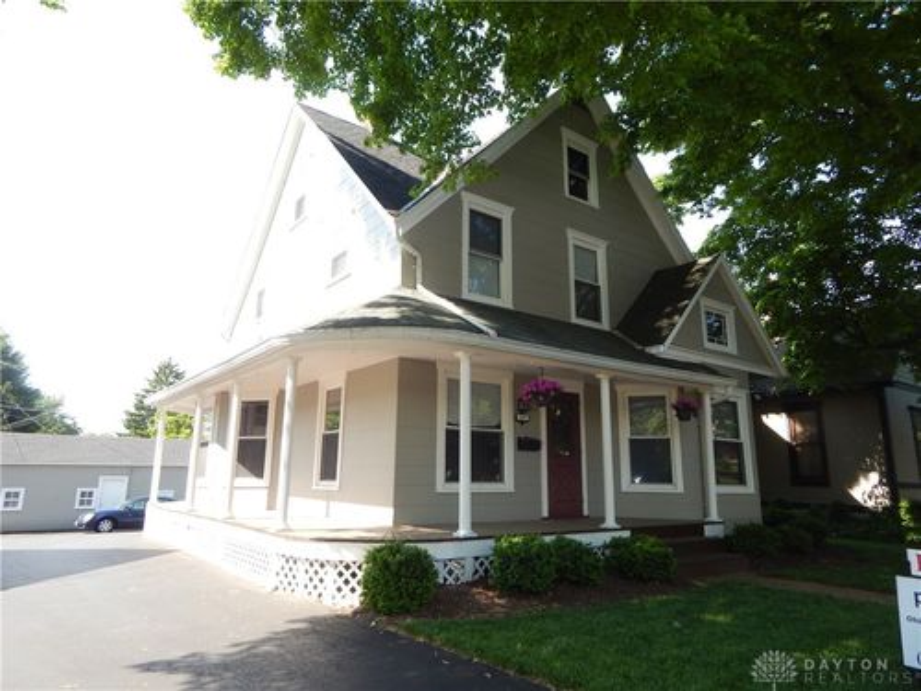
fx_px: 585
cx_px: 460
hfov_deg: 76.4
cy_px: 346
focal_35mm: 22
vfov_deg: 61.1
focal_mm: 4
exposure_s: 1/320
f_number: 3
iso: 125
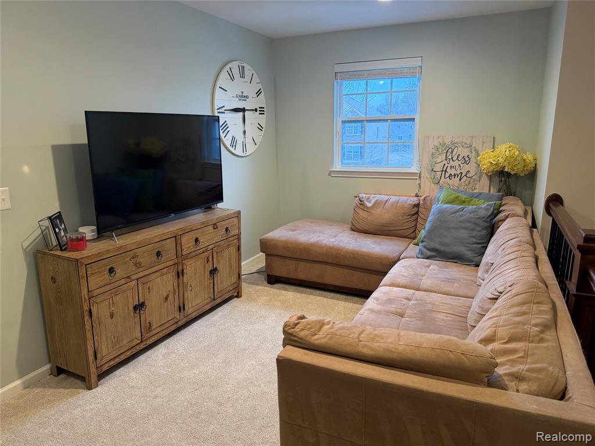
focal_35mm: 24
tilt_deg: -12.6
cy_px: 223
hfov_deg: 71.6
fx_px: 413
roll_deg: +0.4
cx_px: 298
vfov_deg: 56.8
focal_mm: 6.76
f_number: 1.78
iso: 250
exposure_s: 1/60
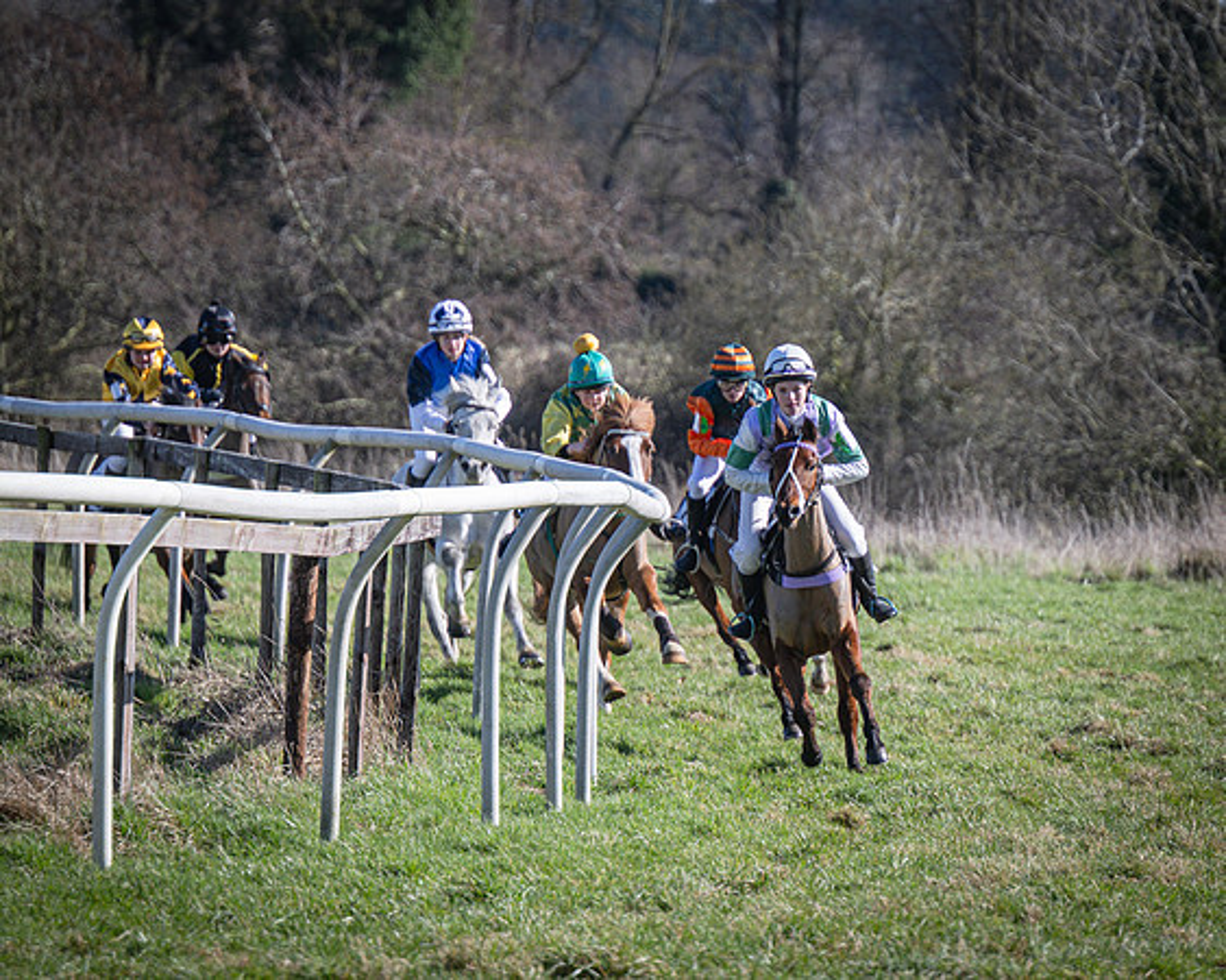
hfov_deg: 5.1
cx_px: 953
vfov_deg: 4.0
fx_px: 13862
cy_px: 453
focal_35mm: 382
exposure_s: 1/1000
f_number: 4
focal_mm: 175
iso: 125
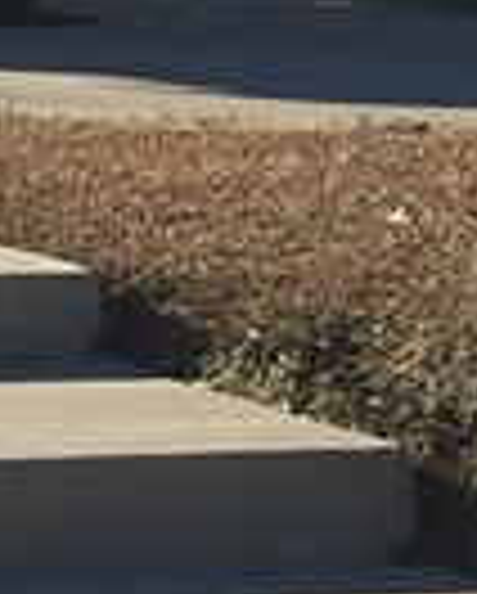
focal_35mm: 219
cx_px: -801
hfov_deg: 6.6
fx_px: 3856
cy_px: -189
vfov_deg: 8.7
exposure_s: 1/1980
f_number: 2.2
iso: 32
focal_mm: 4.15
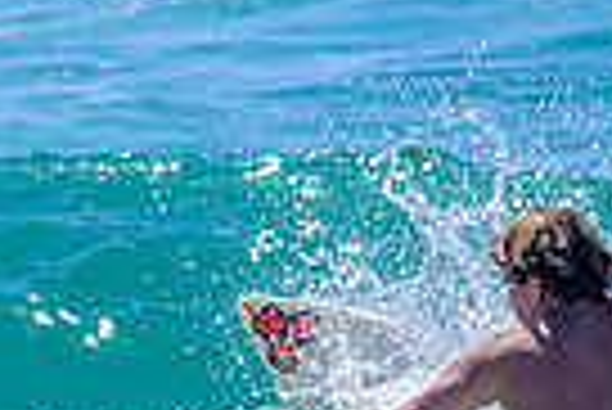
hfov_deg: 1.3
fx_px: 27586
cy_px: 516
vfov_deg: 0.9
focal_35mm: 1621
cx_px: 252
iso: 640
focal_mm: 380
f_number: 11
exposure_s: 1/2000
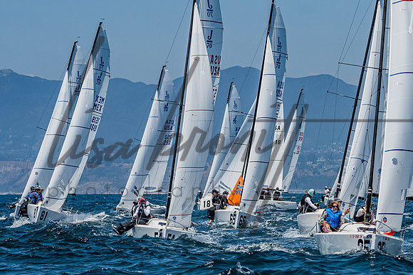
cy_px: 167
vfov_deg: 5.7
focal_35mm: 241
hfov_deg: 8.5
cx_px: 264
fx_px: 2763
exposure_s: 1/2500
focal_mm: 130
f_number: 6.3
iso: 400
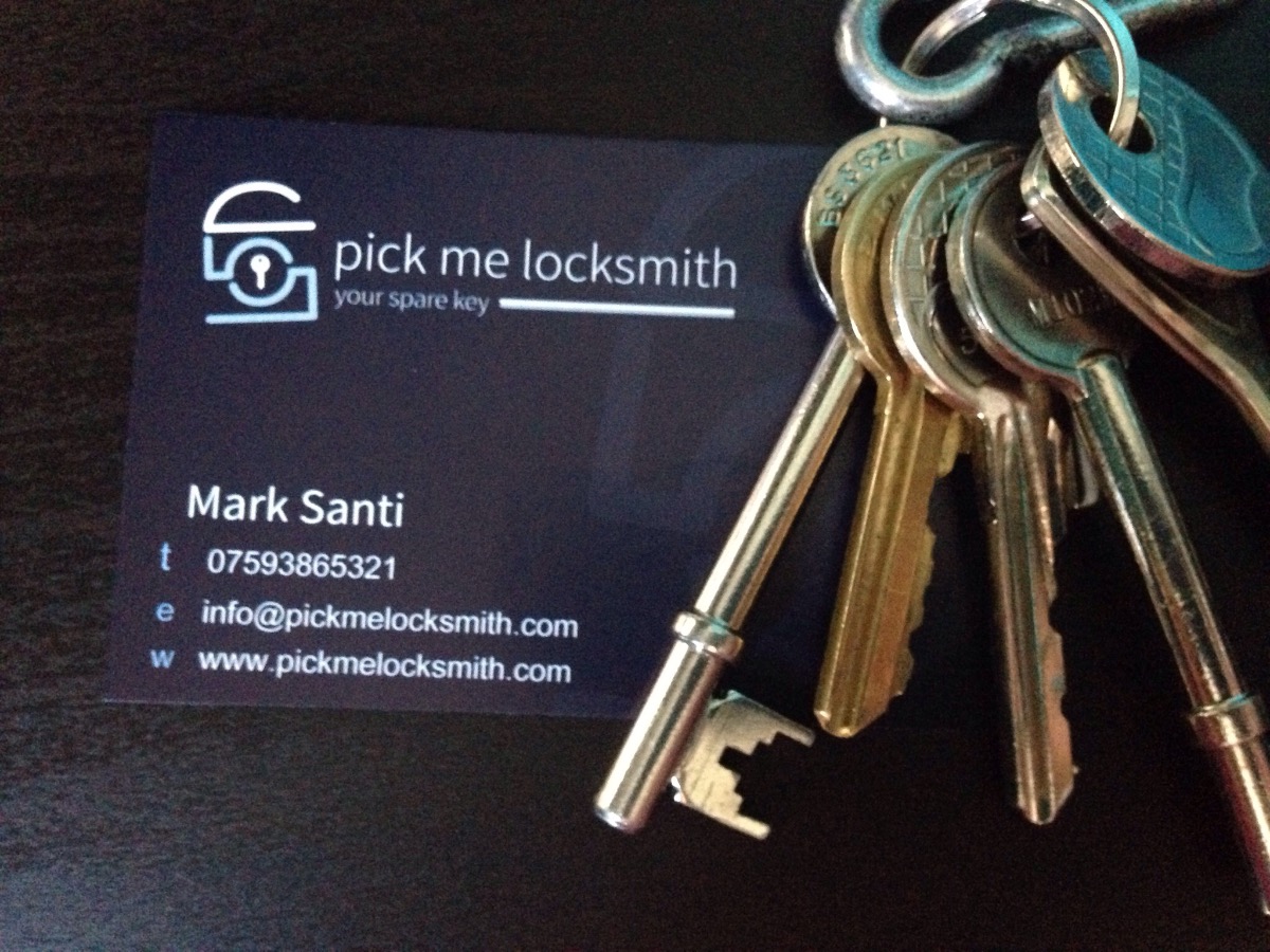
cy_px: 476
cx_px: 635
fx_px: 1211
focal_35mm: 33
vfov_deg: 42.9
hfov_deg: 55.4
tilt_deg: -83.8
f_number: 2.4
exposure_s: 1/15
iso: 800
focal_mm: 4.12
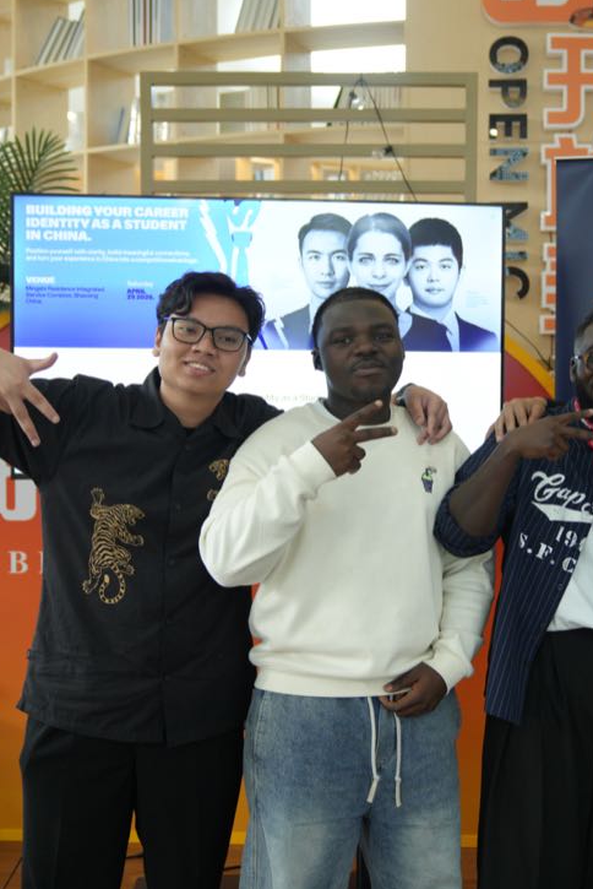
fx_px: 1160
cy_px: 443
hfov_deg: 28.4
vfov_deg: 41.9
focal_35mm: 47
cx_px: 419
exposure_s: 1/200
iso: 1600
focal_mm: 31
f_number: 2.8
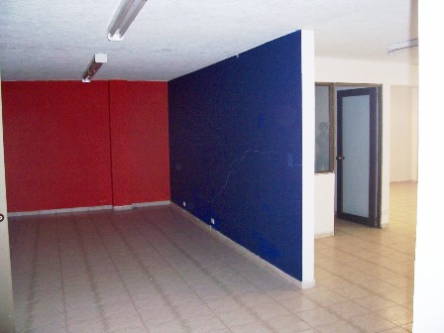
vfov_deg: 41.8
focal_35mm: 34
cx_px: 222
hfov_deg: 54.0
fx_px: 436
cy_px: 166
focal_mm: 5.6
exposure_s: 1/60
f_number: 2.7
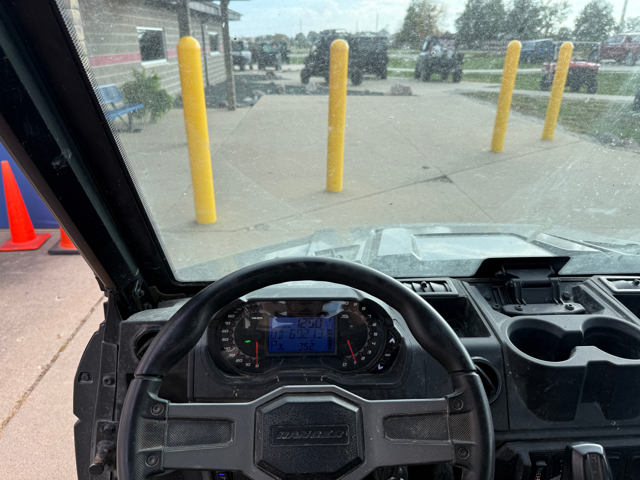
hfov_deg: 71.6
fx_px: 444
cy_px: 240
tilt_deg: -23.2
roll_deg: +0.1
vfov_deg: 56.8
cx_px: 320
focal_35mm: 24
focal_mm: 6.76
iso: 80
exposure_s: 1/715
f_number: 1.78
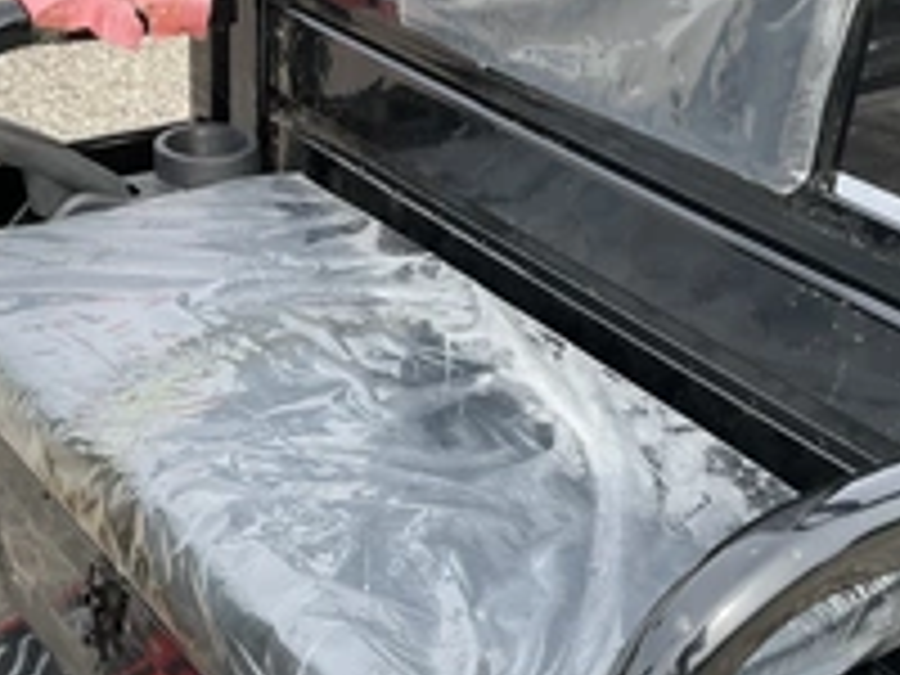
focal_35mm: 58
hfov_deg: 33.2
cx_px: 405
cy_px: 396
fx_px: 1508
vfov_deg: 25.2
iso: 25
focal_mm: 3
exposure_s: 1/500
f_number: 1.8
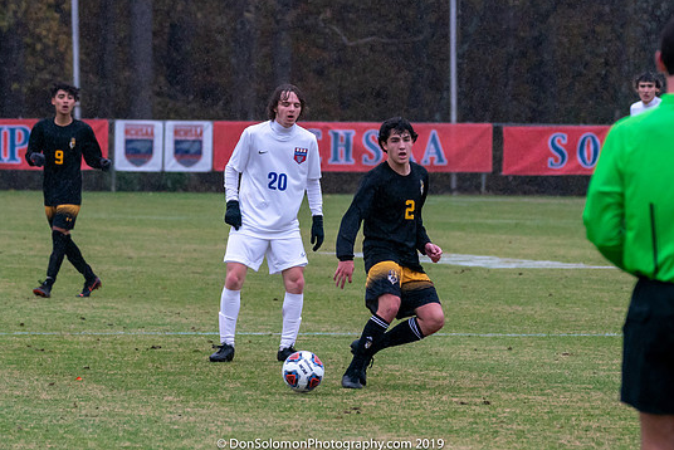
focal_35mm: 372
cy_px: 236
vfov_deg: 3.7
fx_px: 6968
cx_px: 354
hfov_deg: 5.5
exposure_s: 1/1000
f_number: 5.6
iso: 2500
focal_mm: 190
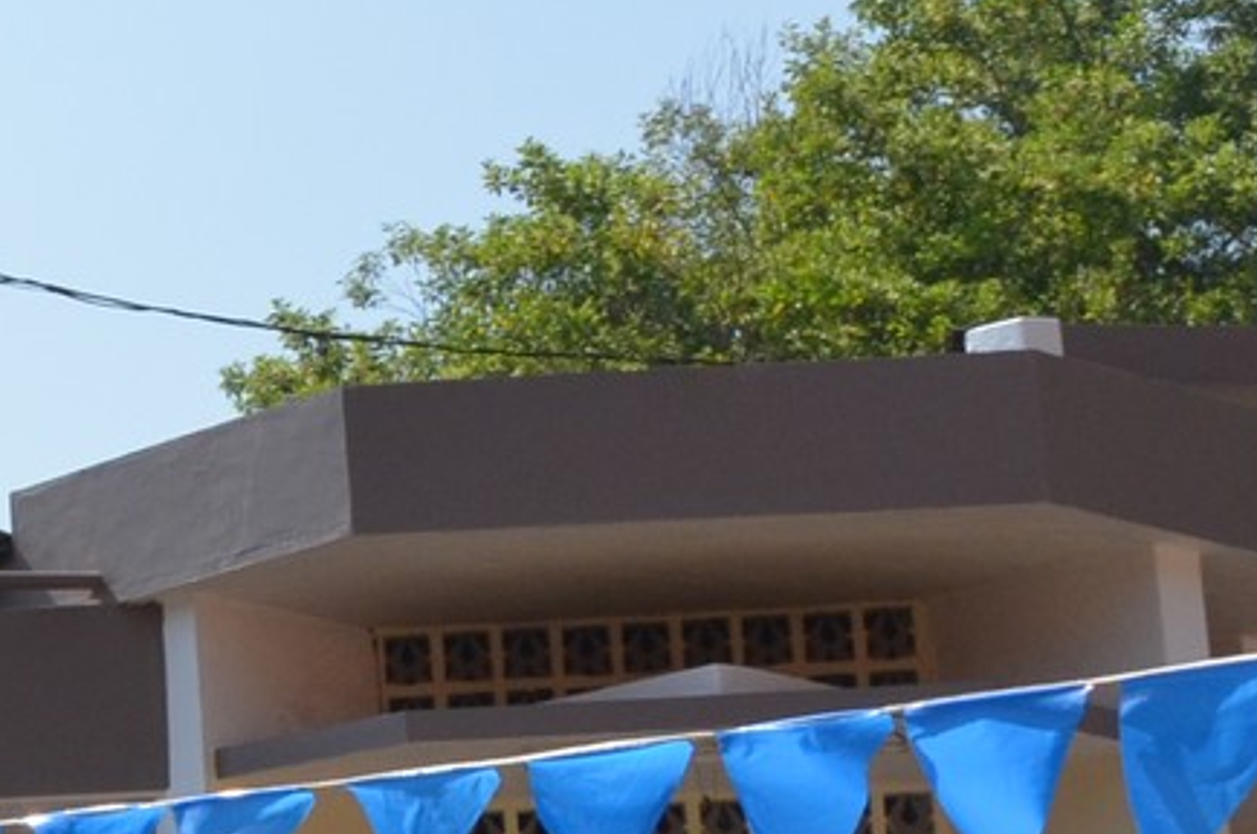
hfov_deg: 12.7
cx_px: -1355
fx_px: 4853
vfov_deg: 9.8
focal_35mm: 139
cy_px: 605
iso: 500
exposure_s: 1/640
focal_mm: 21
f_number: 13
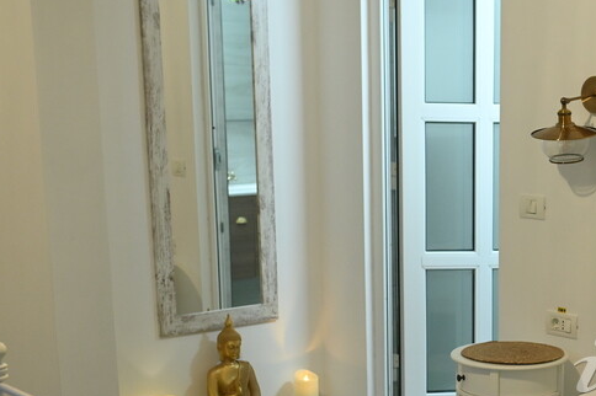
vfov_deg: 18.1
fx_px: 1224
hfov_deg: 26.2
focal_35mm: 74
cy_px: 356
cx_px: 571
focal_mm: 35
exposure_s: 1/200
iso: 1600
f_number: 2.8
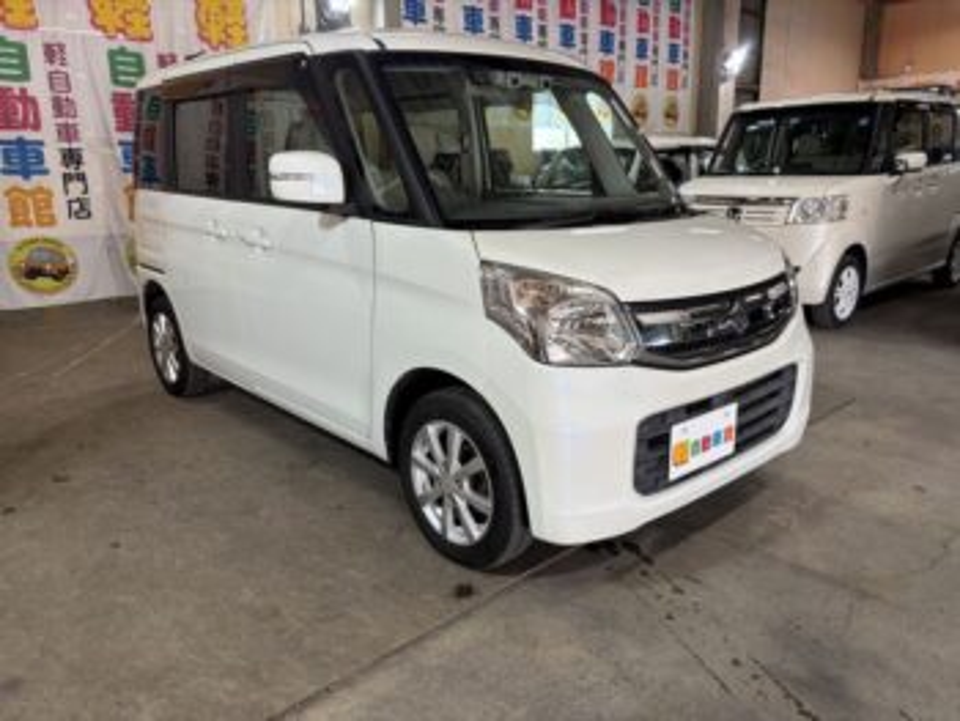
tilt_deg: -13.7
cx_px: 480
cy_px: 360
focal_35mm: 26
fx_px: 722
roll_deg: +1.6
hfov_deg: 67.3
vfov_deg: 53.1
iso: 80
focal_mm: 5.96
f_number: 1.6
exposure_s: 1/50
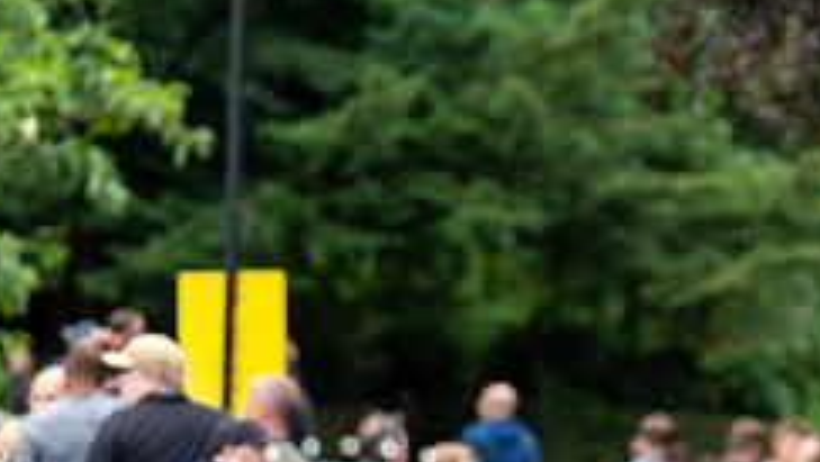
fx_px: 6962
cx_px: 874
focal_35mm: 320
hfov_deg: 6.7
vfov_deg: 3.8
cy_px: 582
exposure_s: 1/500
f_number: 2.8
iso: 640
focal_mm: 123
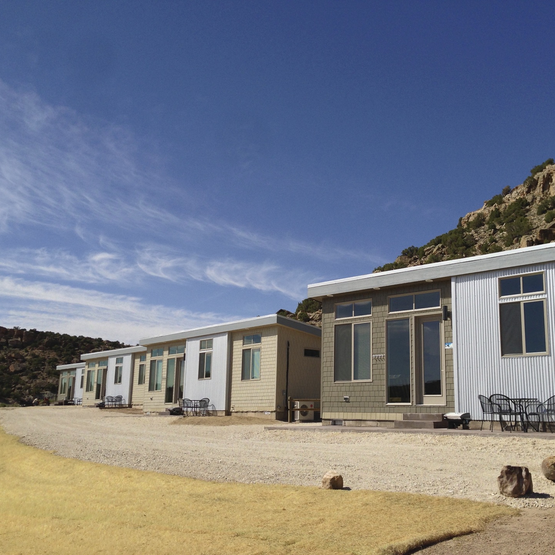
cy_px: 278
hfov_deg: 42.8
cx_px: 295
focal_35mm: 39
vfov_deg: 42.8
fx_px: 707
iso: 50
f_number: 2.4
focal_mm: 4.13
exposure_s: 1/2358
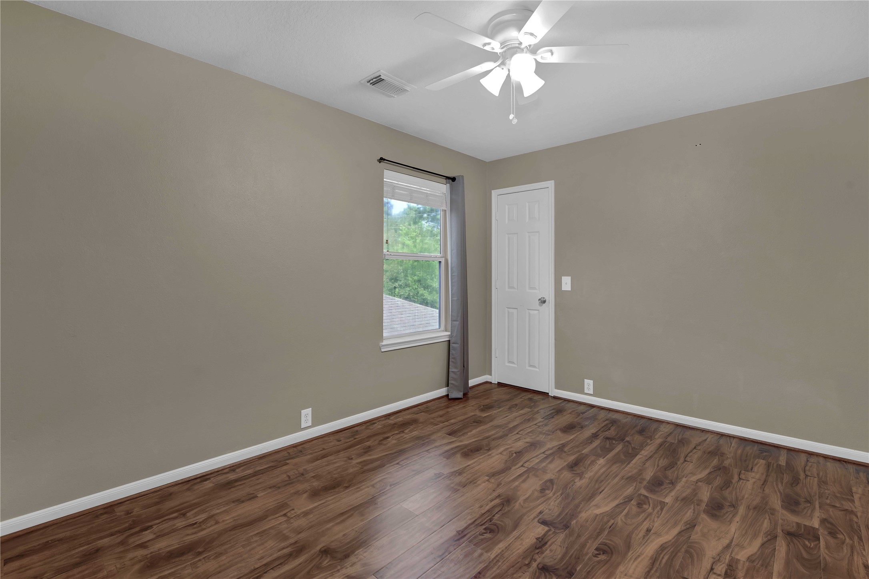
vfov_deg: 73.7
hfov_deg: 96.7
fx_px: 386
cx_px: 434
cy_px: 290
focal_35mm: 16
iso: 100
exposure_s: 1/1.67
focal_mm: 16
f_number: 8
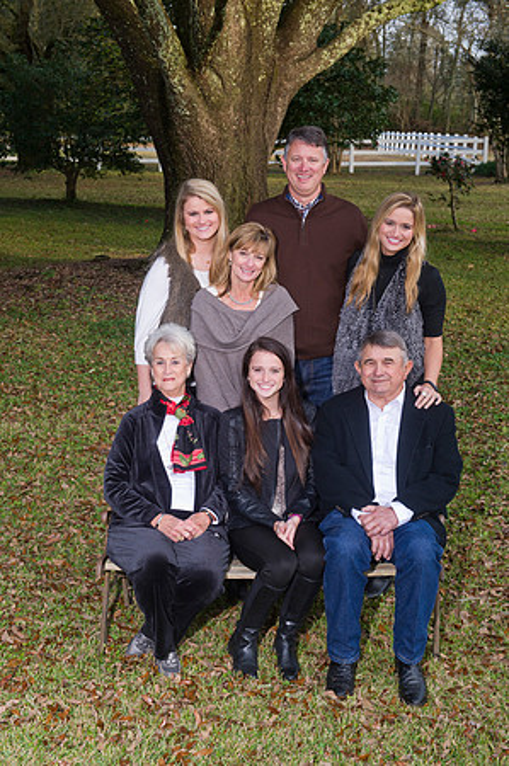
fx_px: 1190
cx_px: 254
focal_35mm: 56
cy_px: 383
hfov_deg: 24.1
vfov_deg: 35.7
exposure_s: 1/200
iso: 800
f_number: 8
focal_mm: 56
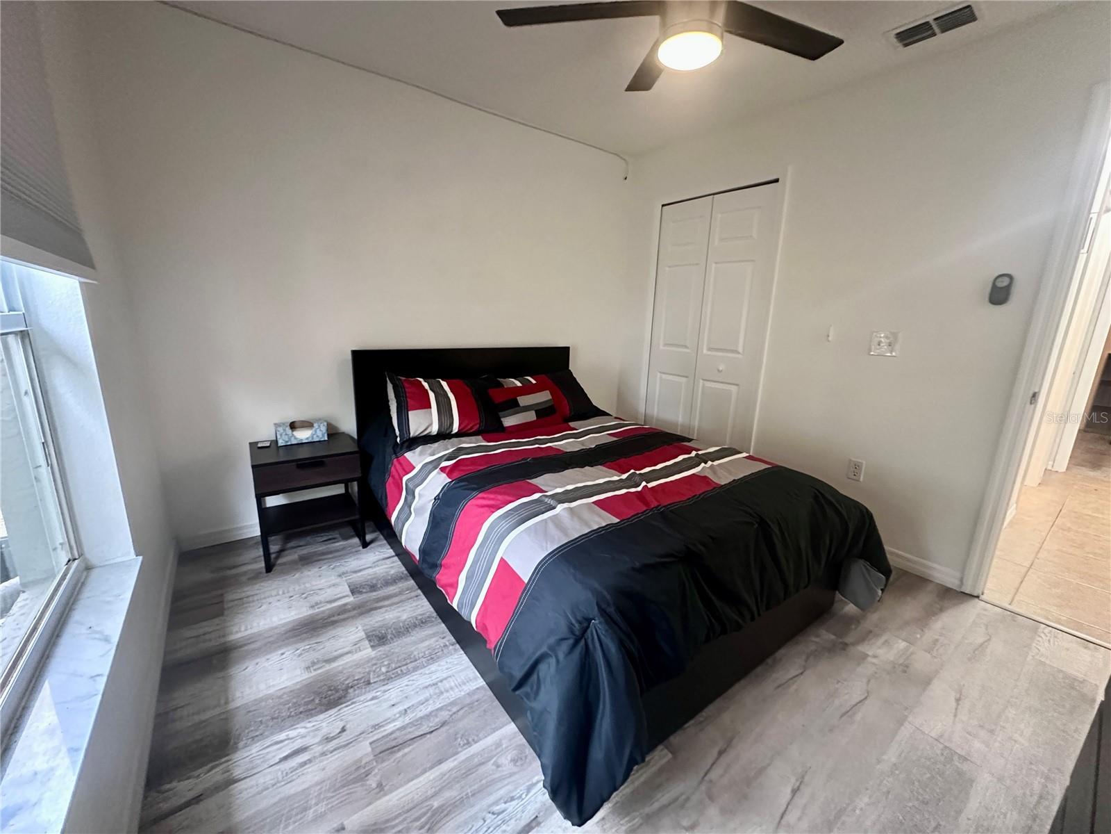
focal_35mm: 14
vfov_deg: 85.7
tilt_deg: -13.8
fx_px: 449
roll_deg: -2.4
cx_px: 556
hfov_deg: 102.1
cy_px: 417
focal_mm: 2.22
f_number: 2.2
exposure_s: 1/40
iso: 800
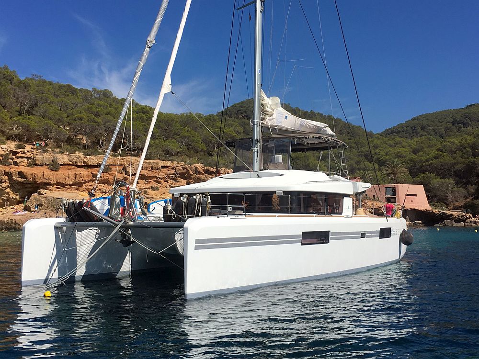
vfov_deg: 48.2
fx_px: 401
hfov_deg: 61.7
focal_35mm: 29
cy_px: 180
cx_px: 240
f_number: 2.2
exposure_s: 1/2959
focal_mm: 4.15
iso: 25
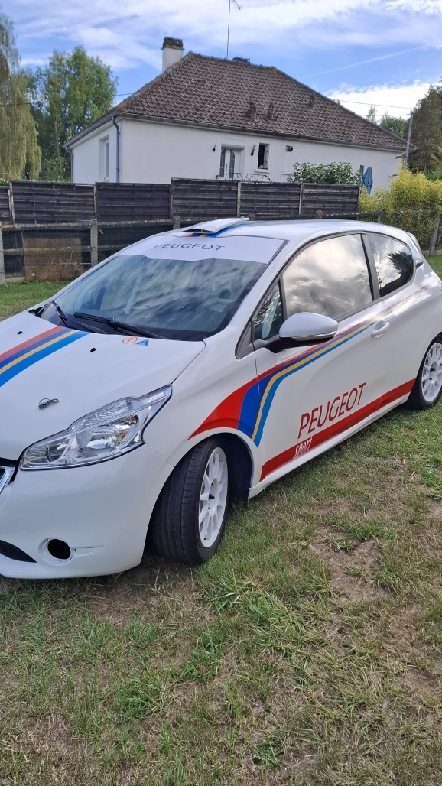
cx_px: 177
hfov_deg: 44.1
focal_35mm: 26
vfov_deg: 71.9
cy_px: 401
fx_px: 542
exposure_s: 1/969
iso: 50
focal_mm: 5.54
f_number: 1.8
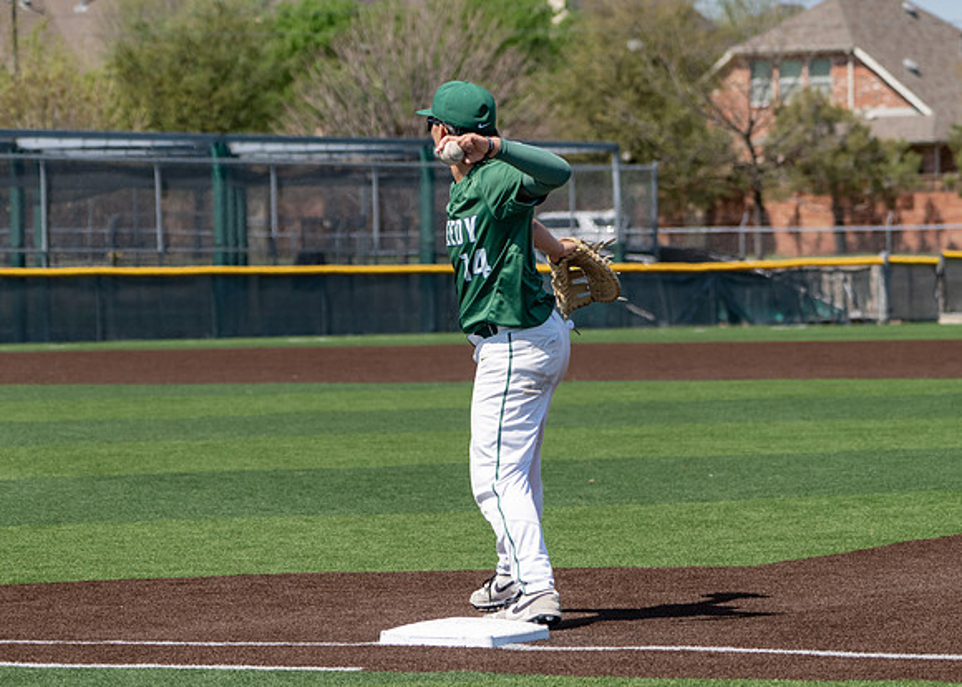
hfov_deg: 9.5
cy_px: 291
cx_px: 469
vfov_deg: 6.8
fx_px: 5790
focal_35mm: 212
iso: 640
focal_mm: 162
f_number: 6.3
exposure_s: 1/2000
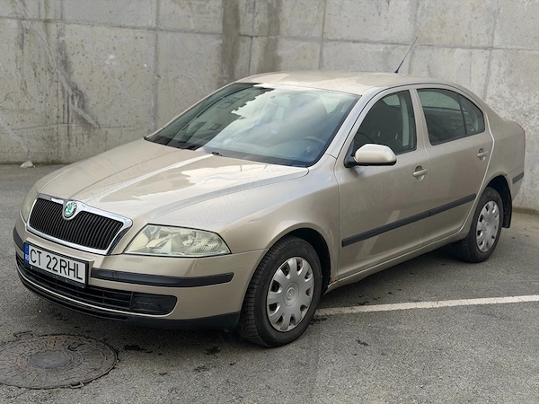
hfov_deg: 39.7
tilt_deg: -12.2
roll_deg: -3.8
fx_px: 747
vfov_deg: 30.3
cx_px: 270
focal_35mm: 48
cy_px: 202
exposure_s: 1/1456
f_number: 1.78
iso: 64
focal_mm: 6.76
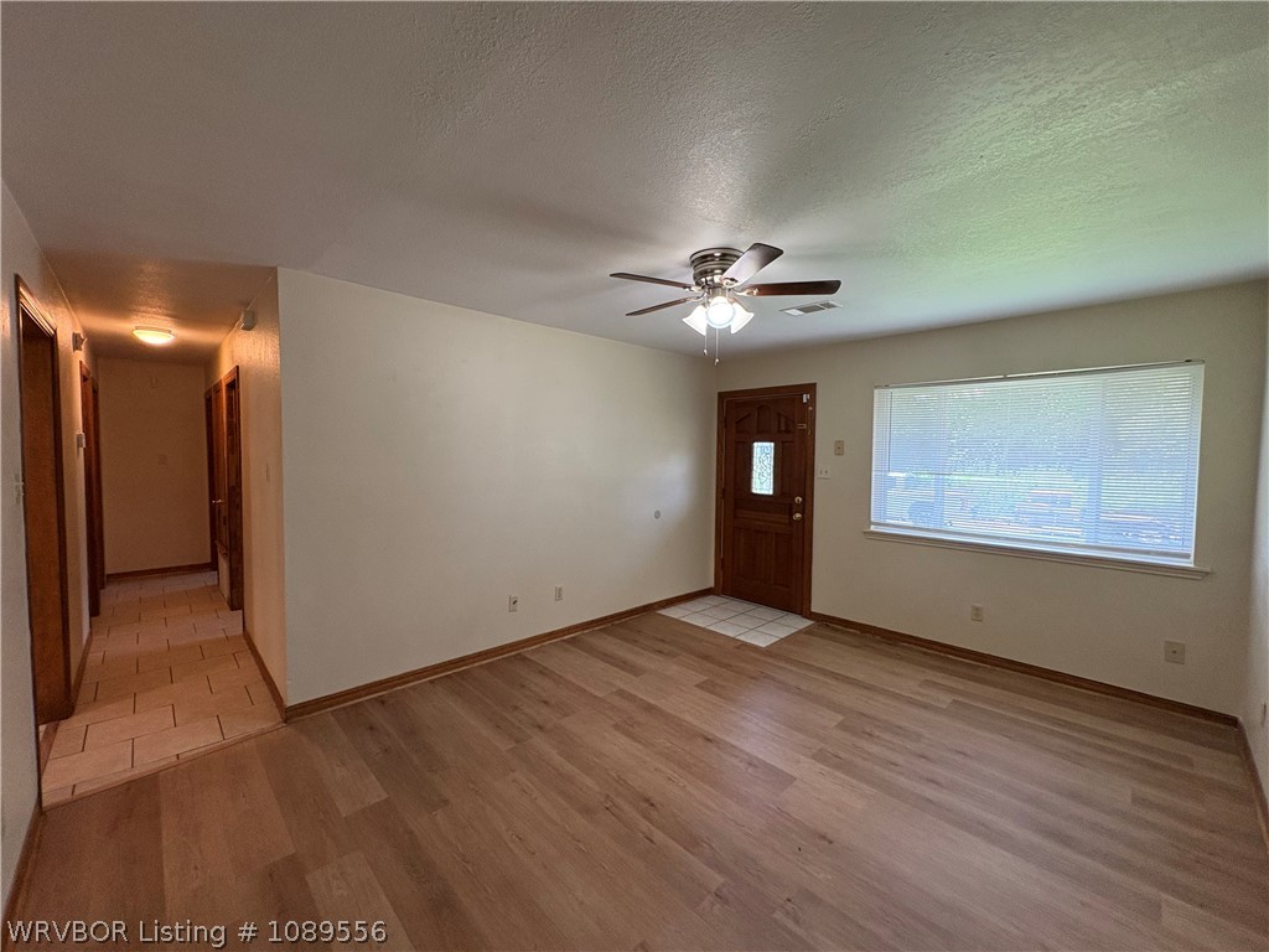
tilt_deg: -2.8
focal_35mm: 14
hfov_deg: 102.1
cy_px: 476
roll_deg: +0.0
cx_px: 634
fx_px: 513
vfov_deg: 85.7
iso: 320
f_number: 2.2
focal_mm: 2.22
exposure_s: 1/120
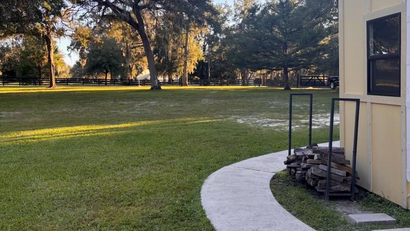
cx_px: 194
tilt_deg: -2.3
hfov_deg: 58.0
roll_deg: +0.6
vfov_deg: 34.5
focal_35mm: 34
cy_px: 90
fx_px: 370
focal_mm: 5.96
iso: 50
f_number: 1.6
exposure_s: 1/205
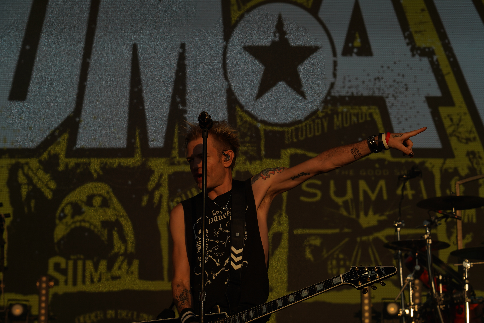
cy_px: 162
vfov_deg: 13.0
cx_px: 242
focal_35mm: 105
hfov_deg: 19.5
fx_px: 1412
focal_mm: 105
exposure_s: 1/800
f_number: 8
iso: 100
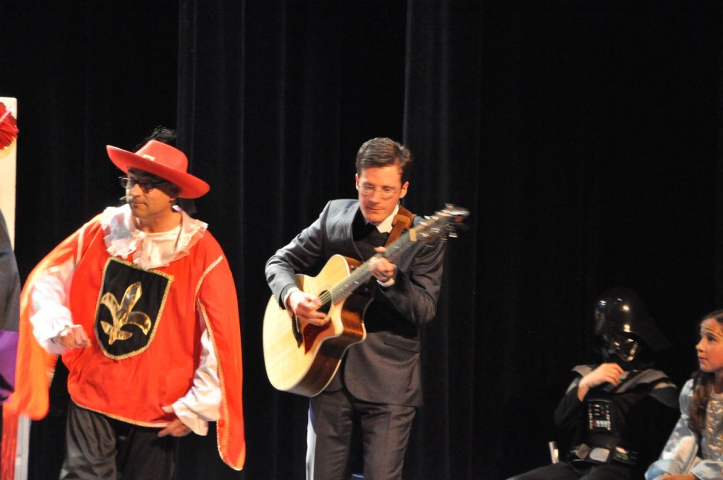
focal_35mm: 218
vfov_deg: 6.3
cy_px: 240
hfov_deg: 9.5
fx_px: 4363
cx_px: 362
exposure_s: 1/25
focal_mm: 145
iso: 3200
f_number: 5.6
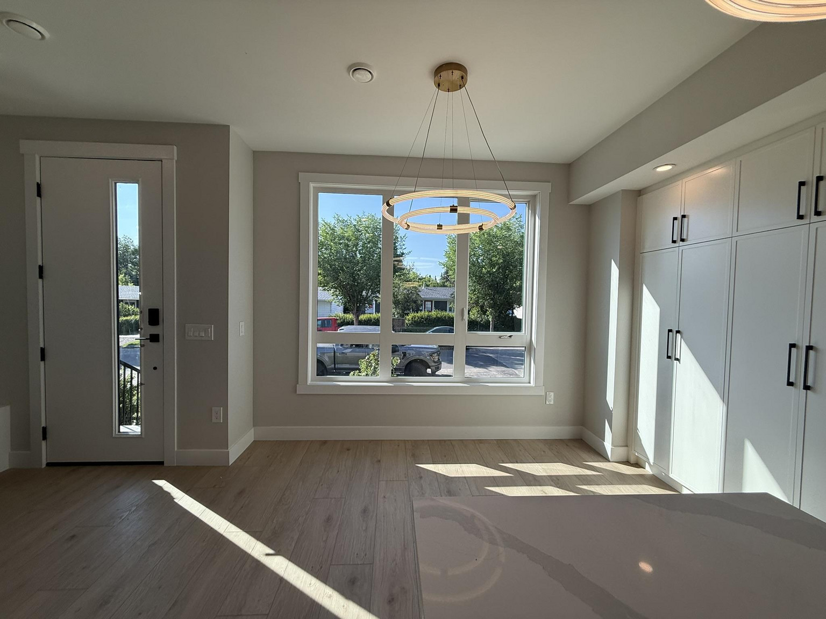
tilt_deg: -1.2
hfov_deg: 102.1
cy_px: 310
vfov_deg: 85.7
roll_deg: -0.8
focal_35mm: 14
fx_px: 334
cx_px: 413
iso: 64
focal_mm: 2.22
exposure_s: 1/658
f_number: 2.2
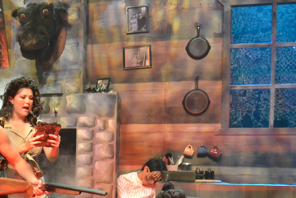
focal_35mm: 63
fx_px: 518
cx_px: -23
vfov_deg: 20.7
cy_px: 210
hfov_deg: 29.1
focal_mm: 18
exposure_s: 1/40
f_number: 3.5
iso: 3200
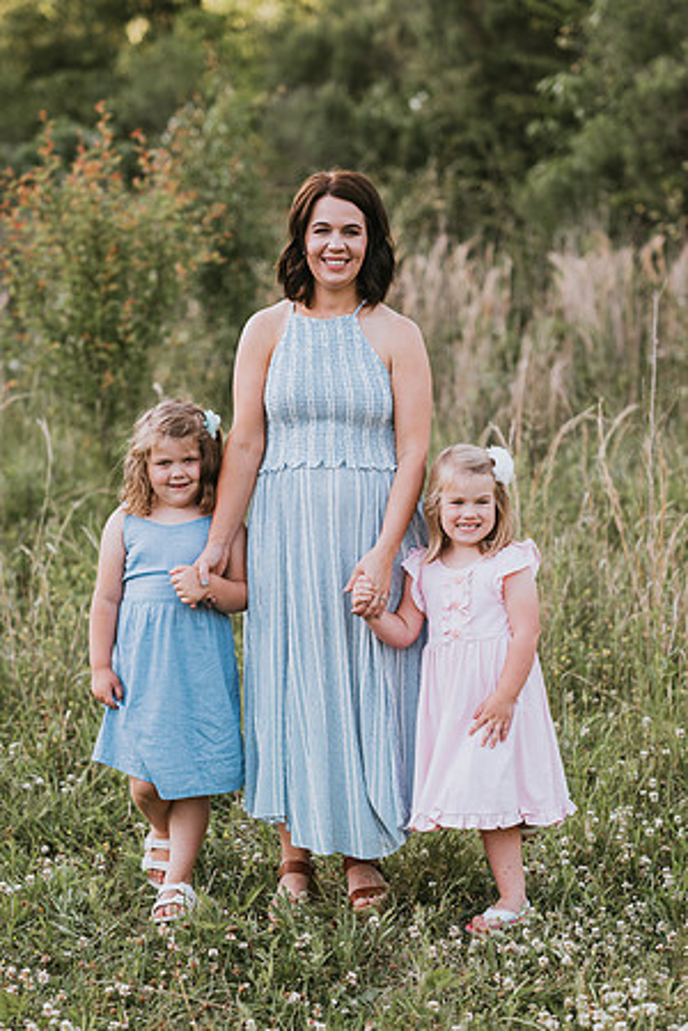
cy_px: 516
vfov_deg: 23.9
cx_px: 344
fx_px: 2436
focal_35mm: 85
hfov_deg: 16.1
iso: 200
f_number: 2.5
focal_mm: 85
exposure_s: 1/320
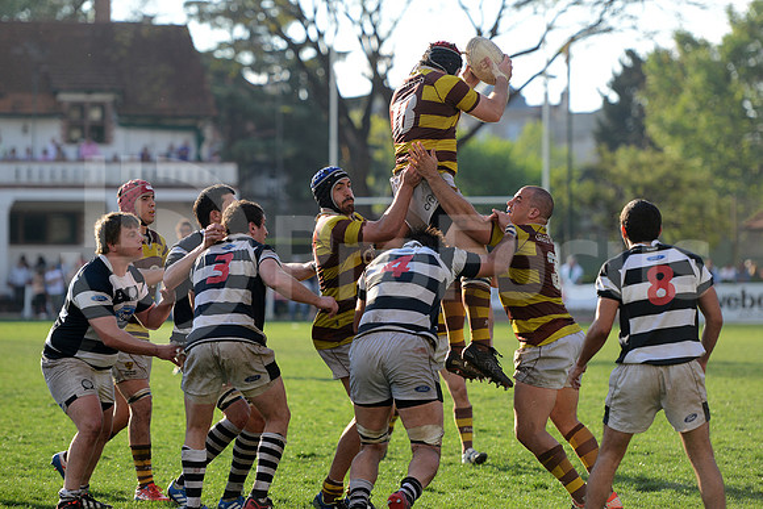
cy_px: 254
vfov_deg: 9.5
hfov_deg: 14.2
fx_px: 3074
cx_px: 382
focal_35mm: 145
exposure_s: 1/1000
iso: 320
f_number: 2.8
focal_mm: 145
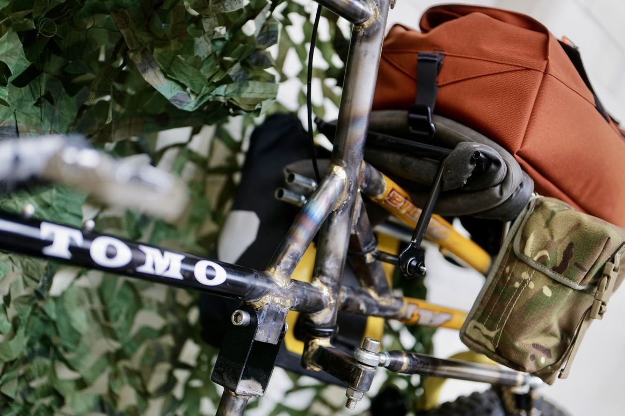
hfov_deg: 36.3
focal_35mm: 55
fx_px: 954
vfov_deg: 24.6
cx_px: 304
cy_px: 220
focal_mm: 50
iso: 100
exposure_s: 1/160
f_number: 1.6
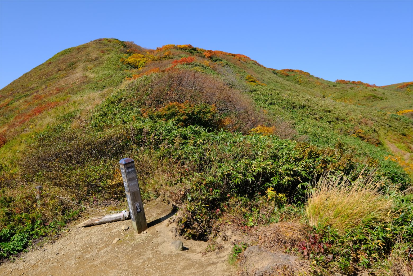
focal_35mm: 31
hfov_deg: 60.3
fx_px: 356
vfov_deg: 42.3
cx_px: 206
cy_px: 138
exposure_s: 1/450
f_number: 8
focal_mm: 20.9
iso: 320
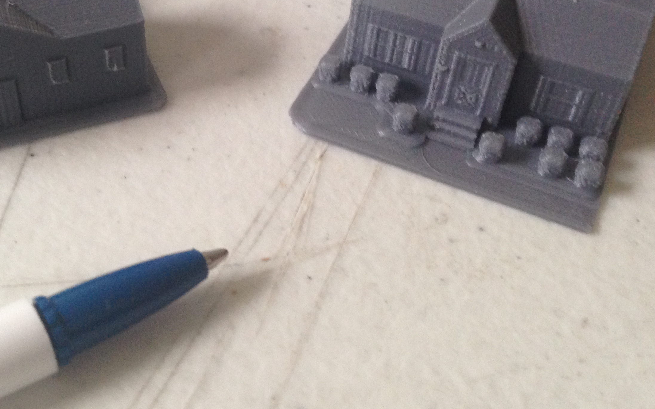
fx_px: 928
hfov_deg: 38.3
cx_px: 206
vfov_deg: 24.6
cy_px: 108
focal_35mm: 52
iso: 200
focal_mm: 4.12
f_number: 2.4
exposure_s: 1/20
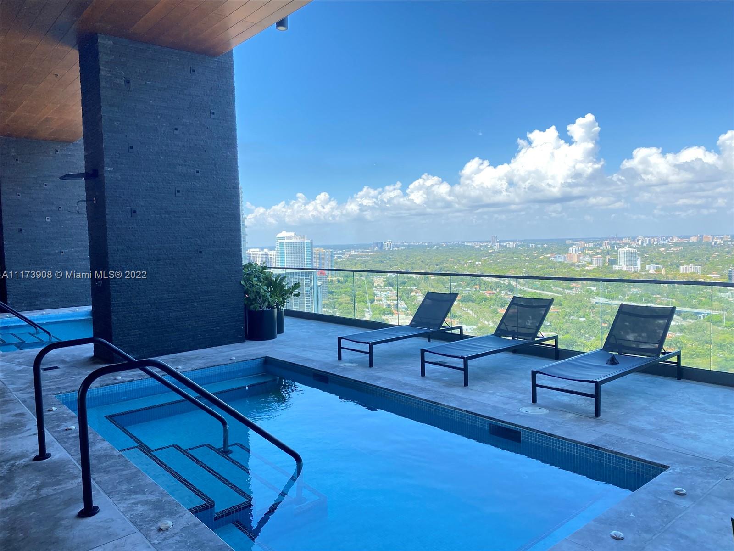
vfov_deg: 53.1
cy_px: 276
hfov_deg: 67.3
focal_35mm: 26
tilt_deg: -2.3
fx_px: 551
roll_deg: +1.3
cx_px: 367
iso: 32
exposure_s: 1/579
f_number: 1.8
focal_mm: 4.25
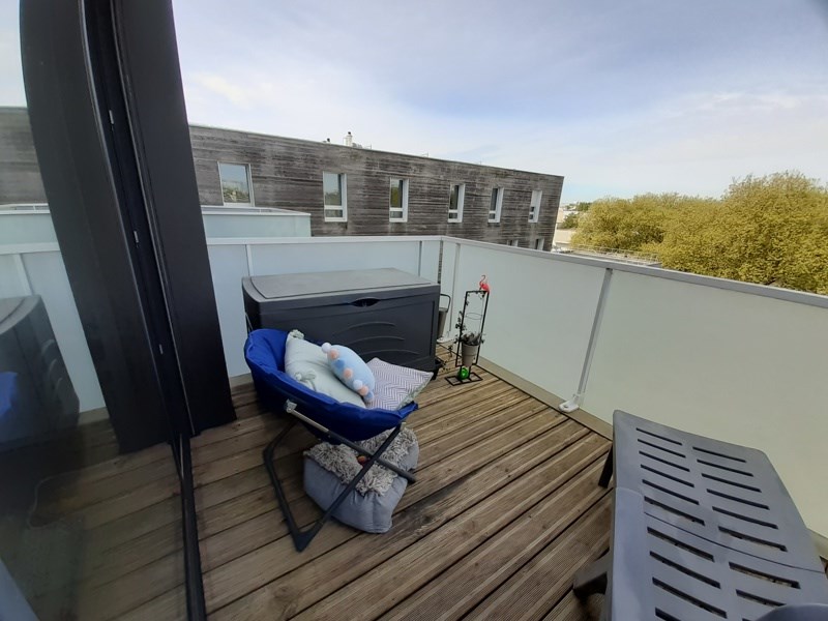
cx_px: 414
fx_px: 311
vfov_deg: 89.9
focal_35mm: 13
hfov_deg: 106.2
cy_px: 310
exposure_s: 1/781
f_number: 2.2
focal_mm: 1.13
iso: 40
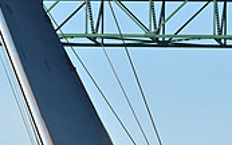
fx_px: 2415
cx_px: 114
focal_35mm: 382
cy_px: 199
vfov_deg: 3.4
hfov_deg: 5.5
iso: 320
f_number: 9
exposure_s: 1/1000
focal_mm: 112
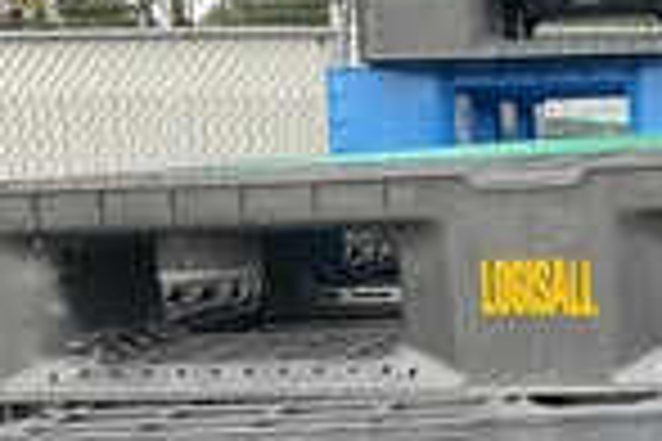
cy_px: 540
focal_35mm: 82
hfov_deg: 24.1
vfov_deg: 16.0
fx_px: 1508
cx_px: 599
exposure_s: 1/122
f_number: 1.8
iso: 32
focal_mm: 3
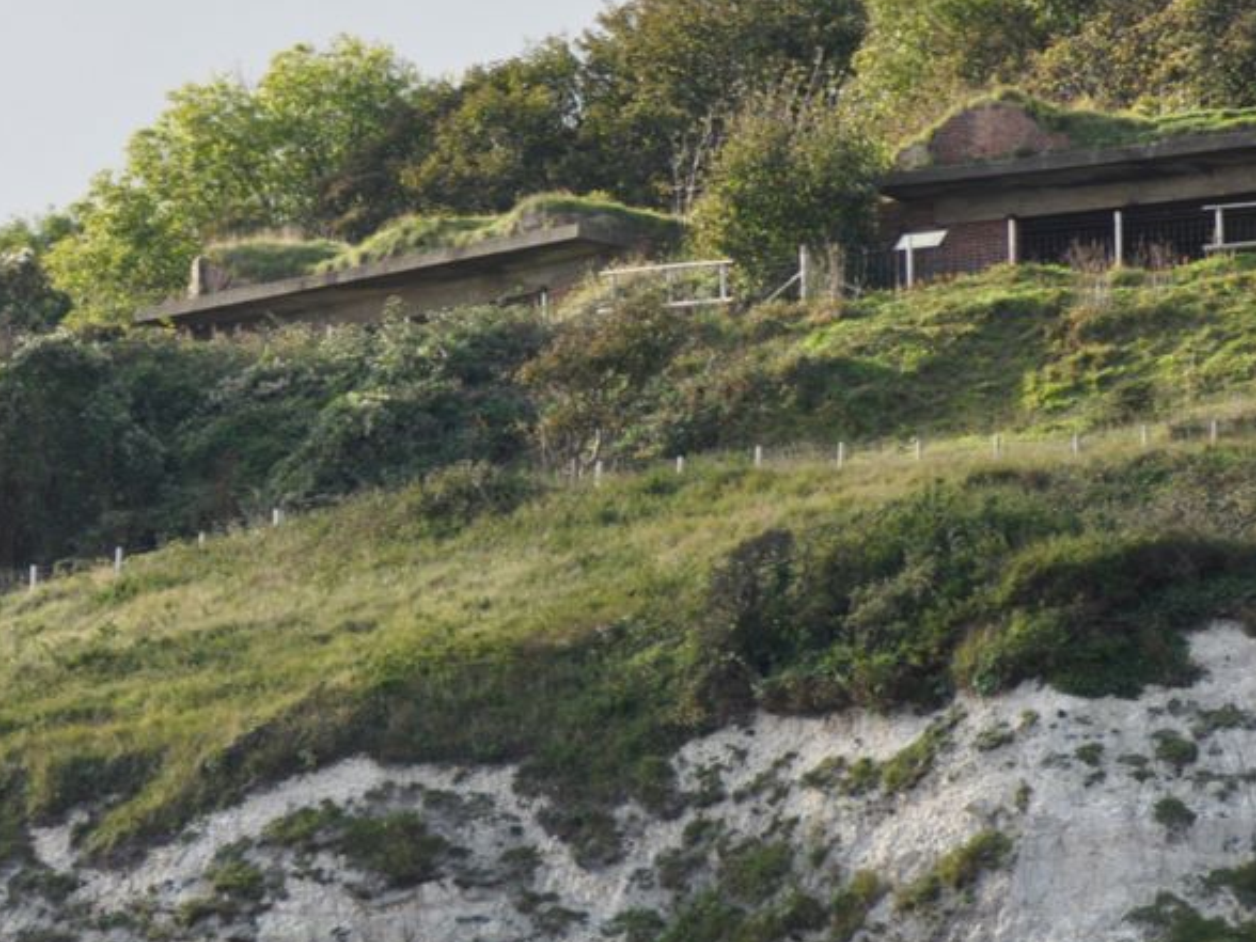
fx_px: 27322
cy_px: 331
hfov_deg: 2.6
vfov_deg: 2.0
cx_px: 182
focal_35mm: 753
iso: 400
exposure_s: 1/250
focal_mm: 300
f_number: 10
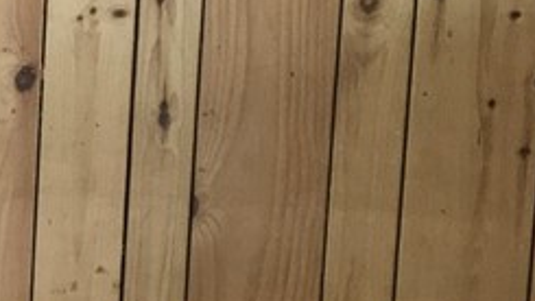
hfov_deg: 13.8
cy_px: 332
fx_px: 1873
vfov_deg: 9.1
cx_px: -539
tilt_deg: -9.2
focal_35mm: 132
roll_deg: +0.4
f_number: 2.2
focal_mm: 4.15
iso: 64
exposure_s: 1/30
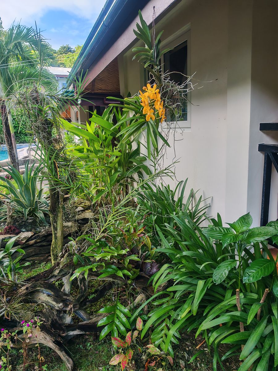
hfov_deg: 56.8
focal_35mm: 24
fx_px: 257
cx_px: 139
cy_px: 186
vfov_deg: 71.6
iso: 100
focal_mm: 6.83
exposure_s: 1/920
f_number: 2
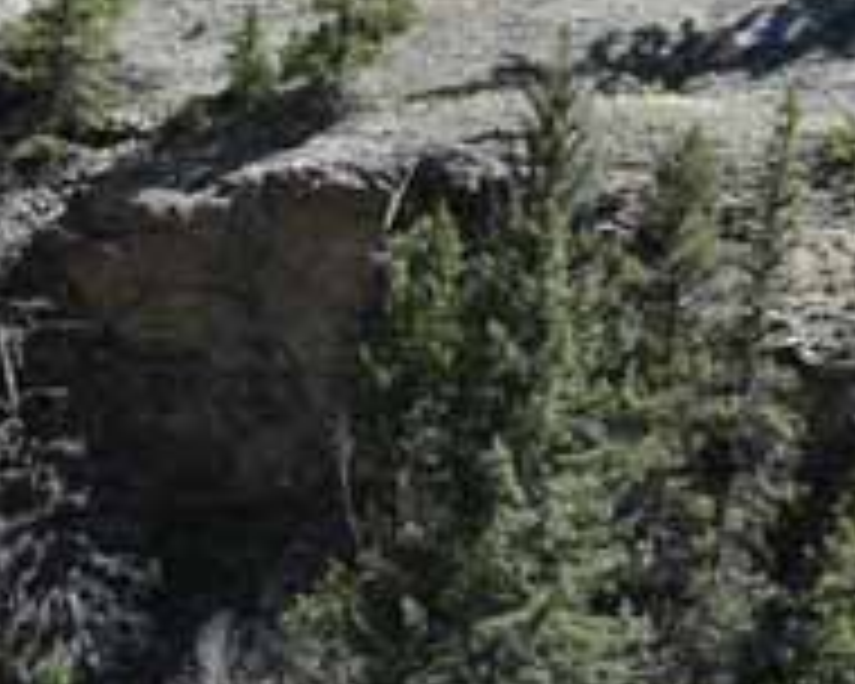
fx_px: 3593
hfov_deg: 12.6
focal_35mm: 142
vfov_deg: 10.4
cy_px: 1145
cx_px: -580
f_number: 6.3
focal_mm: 36
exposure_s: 1/320
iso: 64
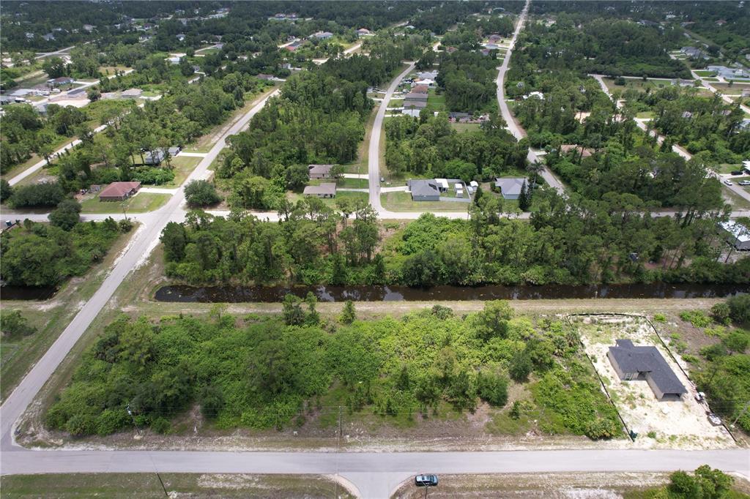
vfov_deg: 57.2
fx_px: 458
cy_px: 250
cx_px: 375
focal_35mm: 22
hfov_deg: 78.6
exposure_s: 1/1600
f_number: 2.8
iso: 120
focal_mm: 8.38
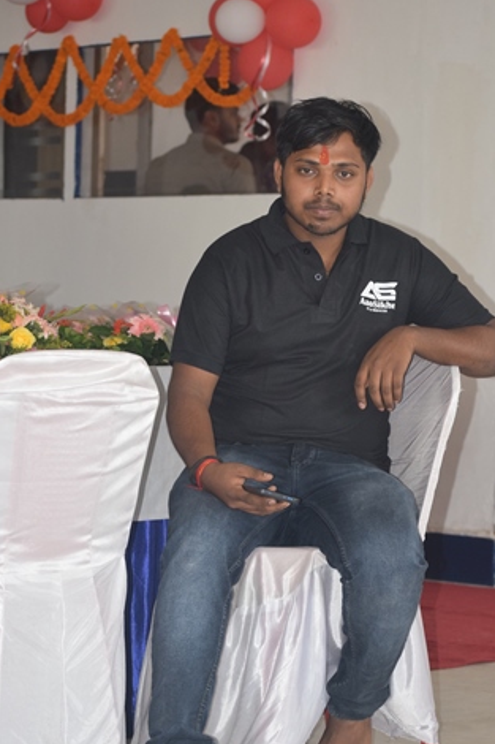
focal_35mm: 134
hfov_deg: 10.2
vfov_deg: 15.3
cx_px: 275
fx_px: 2766
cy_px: 399
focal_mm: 70
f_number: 5
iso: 800
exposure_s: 1/100
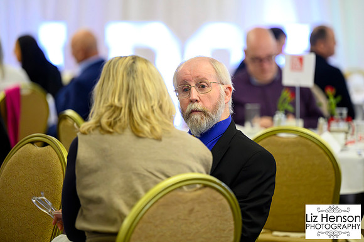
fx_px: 1861
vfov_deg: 7.4
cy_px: 108
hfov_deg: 11.2
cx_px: 201
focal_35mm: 184
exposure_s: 1/200
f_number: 2.8
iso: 12800
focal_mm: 165
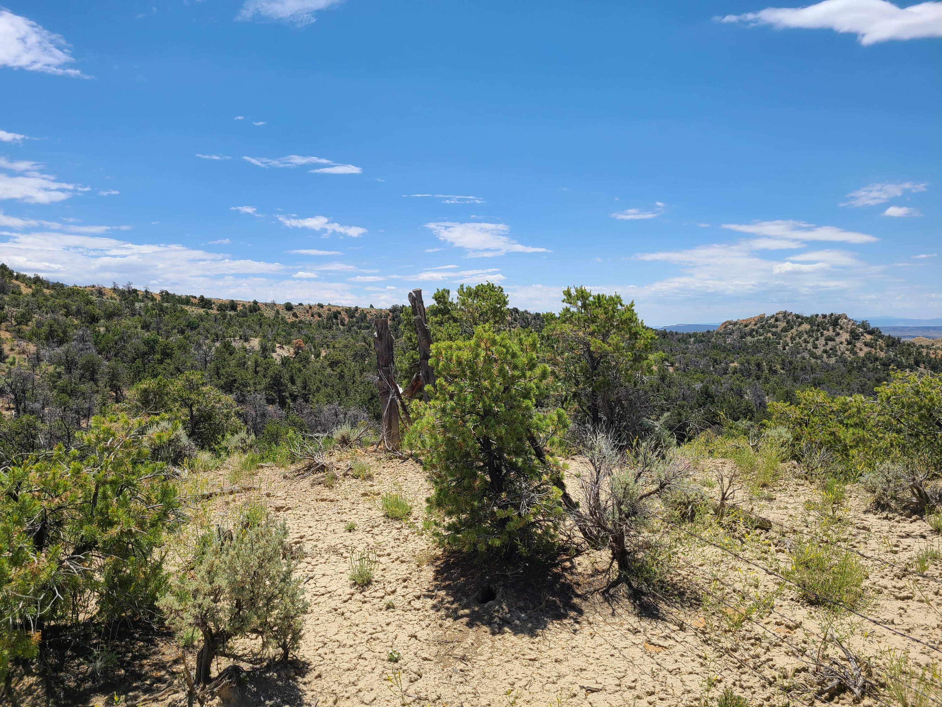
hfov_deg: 67.3
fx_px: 708
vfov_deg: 53.1
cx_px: 471
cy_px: 354
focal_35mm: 26
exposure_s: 1/2723
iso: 40
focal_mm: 5.4
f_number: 1.8
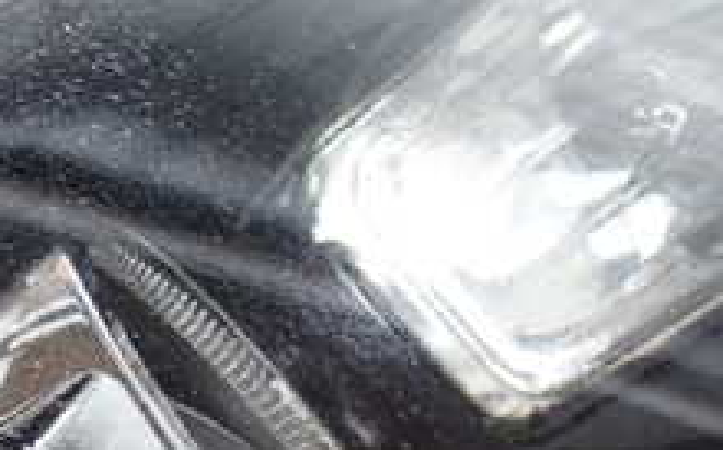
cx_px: -237
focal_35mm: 110
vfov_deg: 11.9
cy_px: 236
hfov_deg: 17.7
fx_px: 2165
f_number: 2.7
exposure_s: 1/60
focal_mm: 6.83
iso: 200
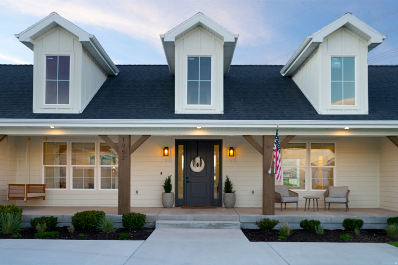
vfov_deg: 42.3
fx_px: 343
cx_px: 199
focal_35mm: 31
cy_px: 132
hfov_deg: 60.3
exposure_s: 1/10
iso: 400
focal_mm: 31
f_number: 9
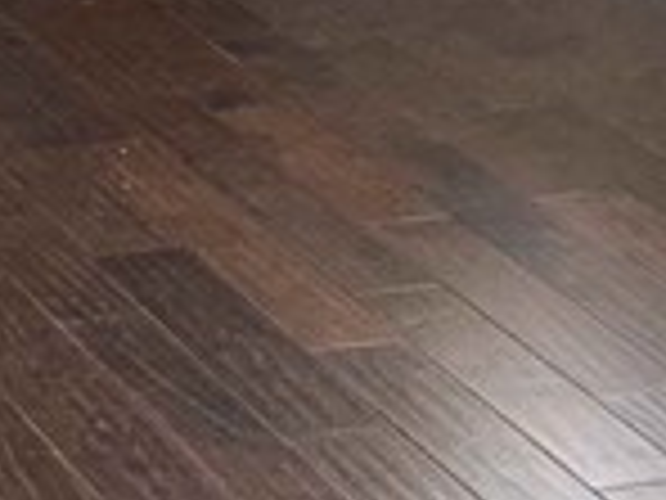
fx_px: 3732
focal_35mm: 194
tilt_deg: -10.5
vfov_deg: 7.5
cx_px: -261
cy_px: -320
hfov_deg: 9.9
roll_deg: -0.2
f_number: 1.8
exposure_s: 1/60
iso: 160
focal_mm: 3.99
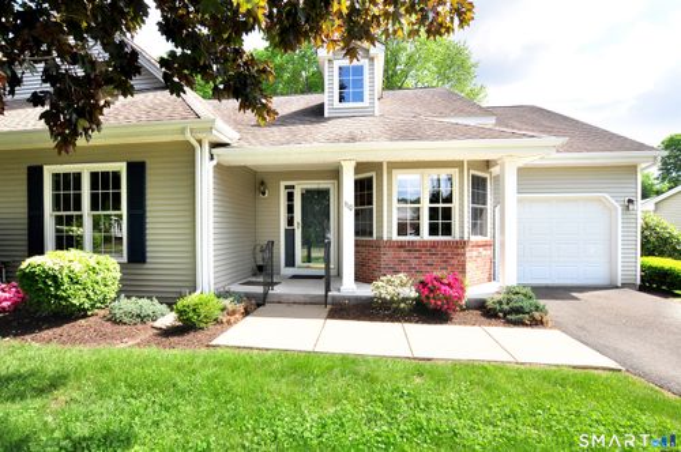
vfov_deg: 77.2
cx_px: 340
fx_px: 283
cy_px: 226
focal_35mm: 15
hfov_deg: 100.5
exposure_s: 1/320
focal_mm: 10
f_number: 8
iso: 400
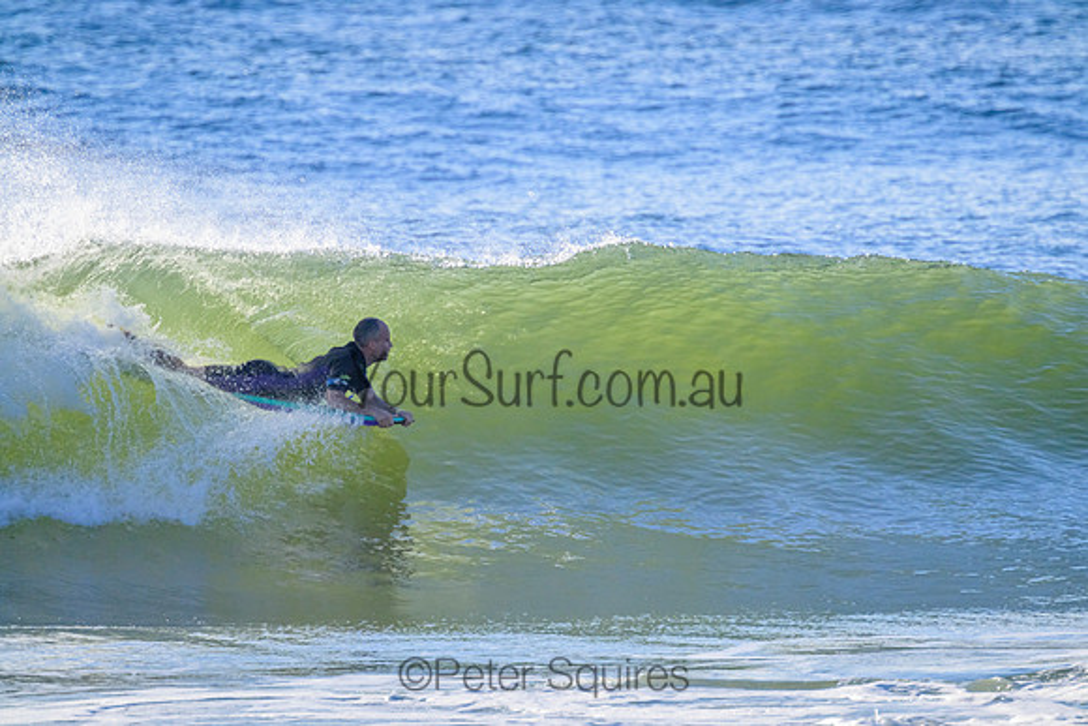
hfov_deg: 2.6
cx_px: 544
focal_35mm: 800
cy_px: 363
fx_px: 24182
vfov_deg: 1.7
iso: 1400
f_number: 11
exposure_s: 1/2000
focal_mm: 800
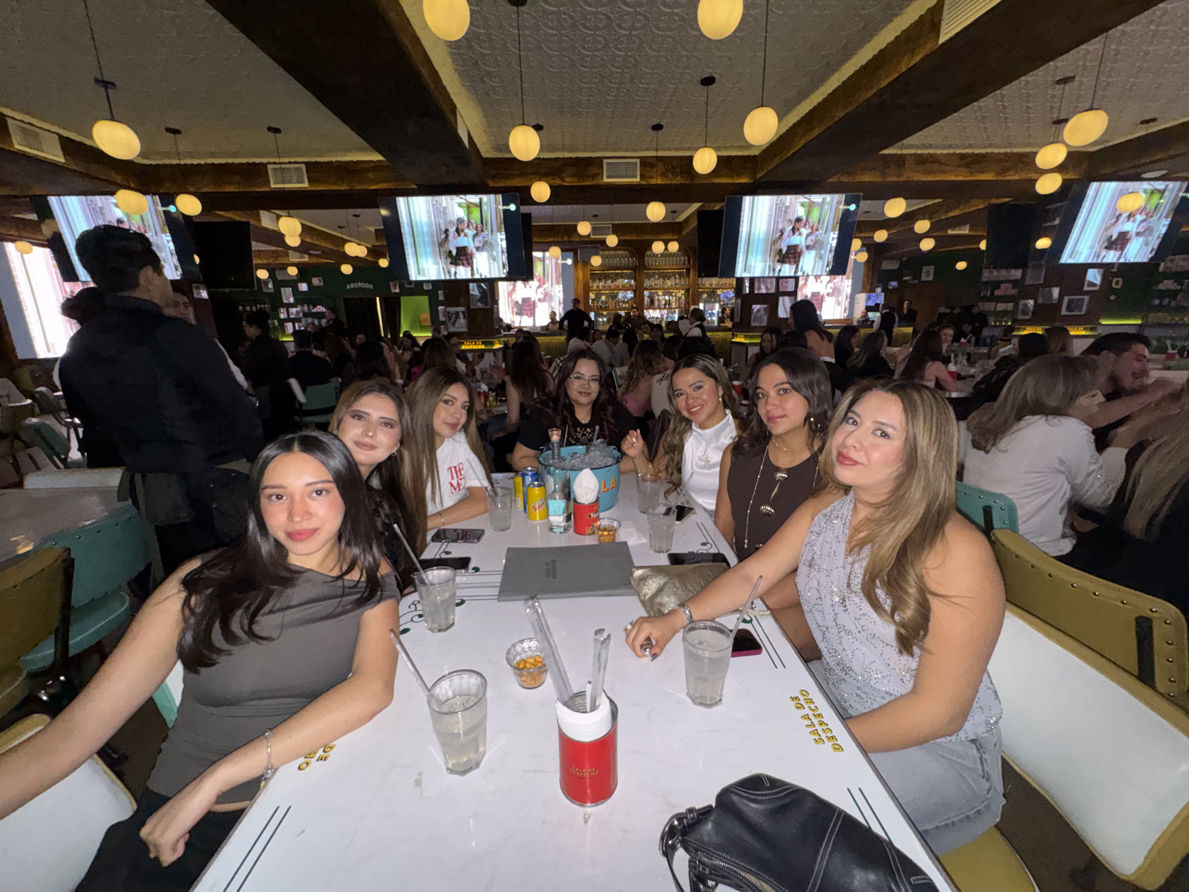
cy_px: 446
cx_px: 594
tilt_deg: -15.4
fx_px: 481
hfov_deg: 102.1
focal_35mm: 14
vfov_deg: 85.7
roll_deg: +1.4
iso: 320
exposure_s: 1/30
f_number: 2.2
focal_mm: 2.22
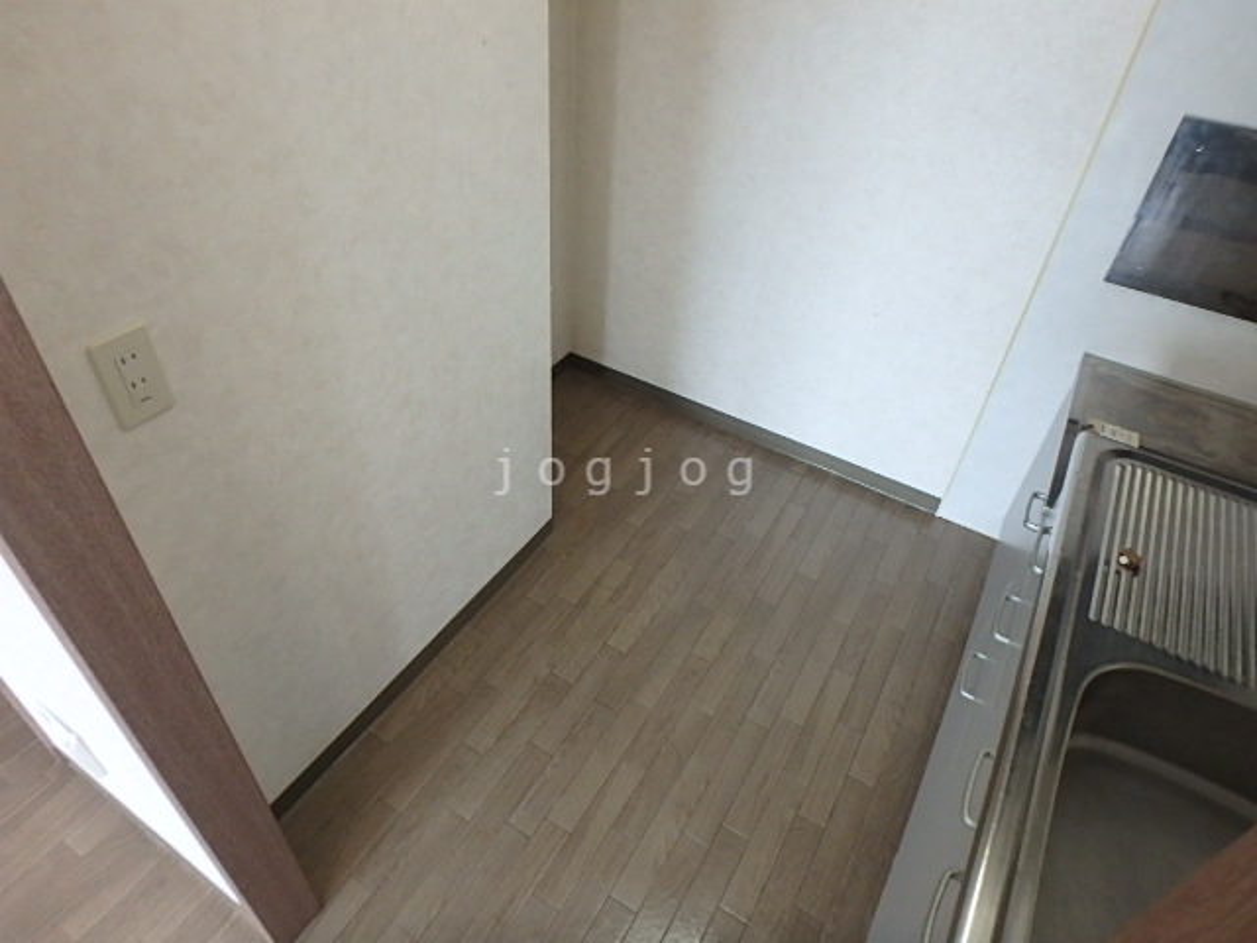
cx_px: 628
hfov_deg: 79.0
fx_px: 763
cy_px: 472
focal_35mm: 21
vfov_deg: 63.4
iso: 320
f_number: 3.5
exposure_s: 1/30
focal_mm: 3.7
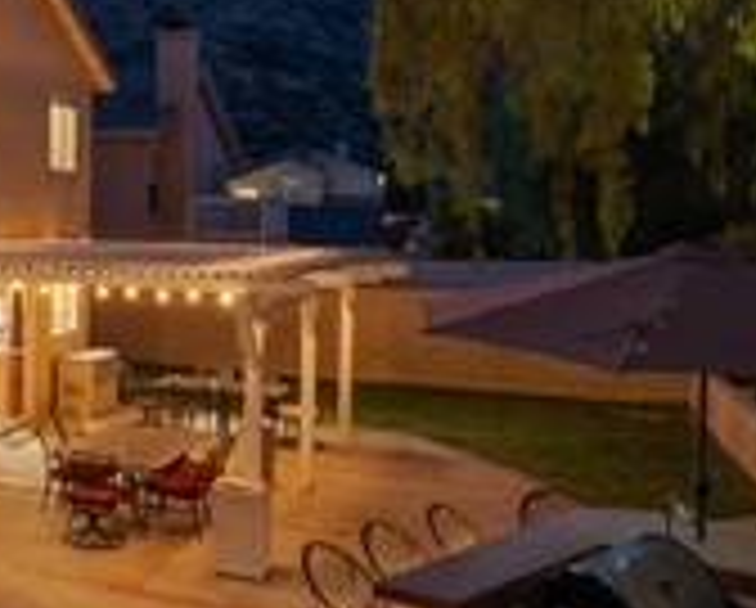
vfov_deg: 30.1
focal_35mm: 50
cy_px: 209
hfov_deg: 30.0
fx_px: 1121
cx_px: -216
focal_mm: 14
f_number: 9
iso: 100
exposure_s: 25
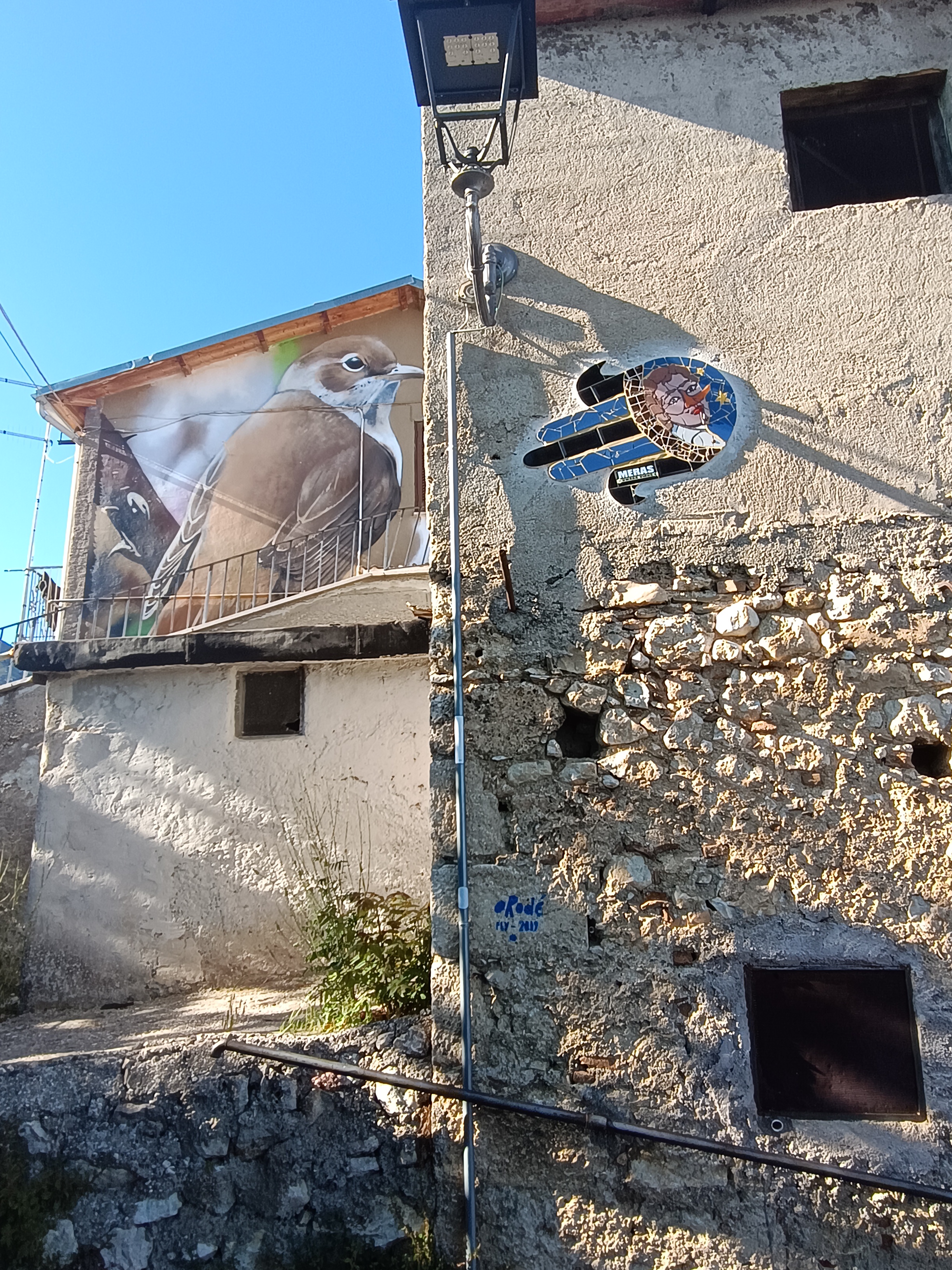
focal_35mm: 16
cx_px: 476
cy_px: 635
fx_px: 587
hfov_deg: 78.1
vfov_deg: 94.5
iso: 50
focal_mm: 1.66
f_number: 2.2
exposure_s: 1/325
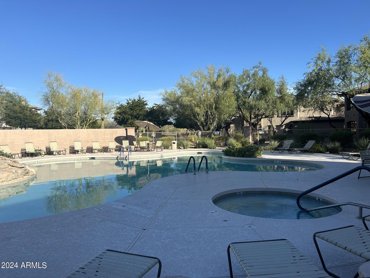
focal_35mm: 26
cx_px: 185
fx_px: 278
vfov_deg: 53.1
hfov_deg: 67.3
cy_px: 139
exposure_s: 1/3257
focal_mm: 5.7
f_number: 1.5
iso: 50
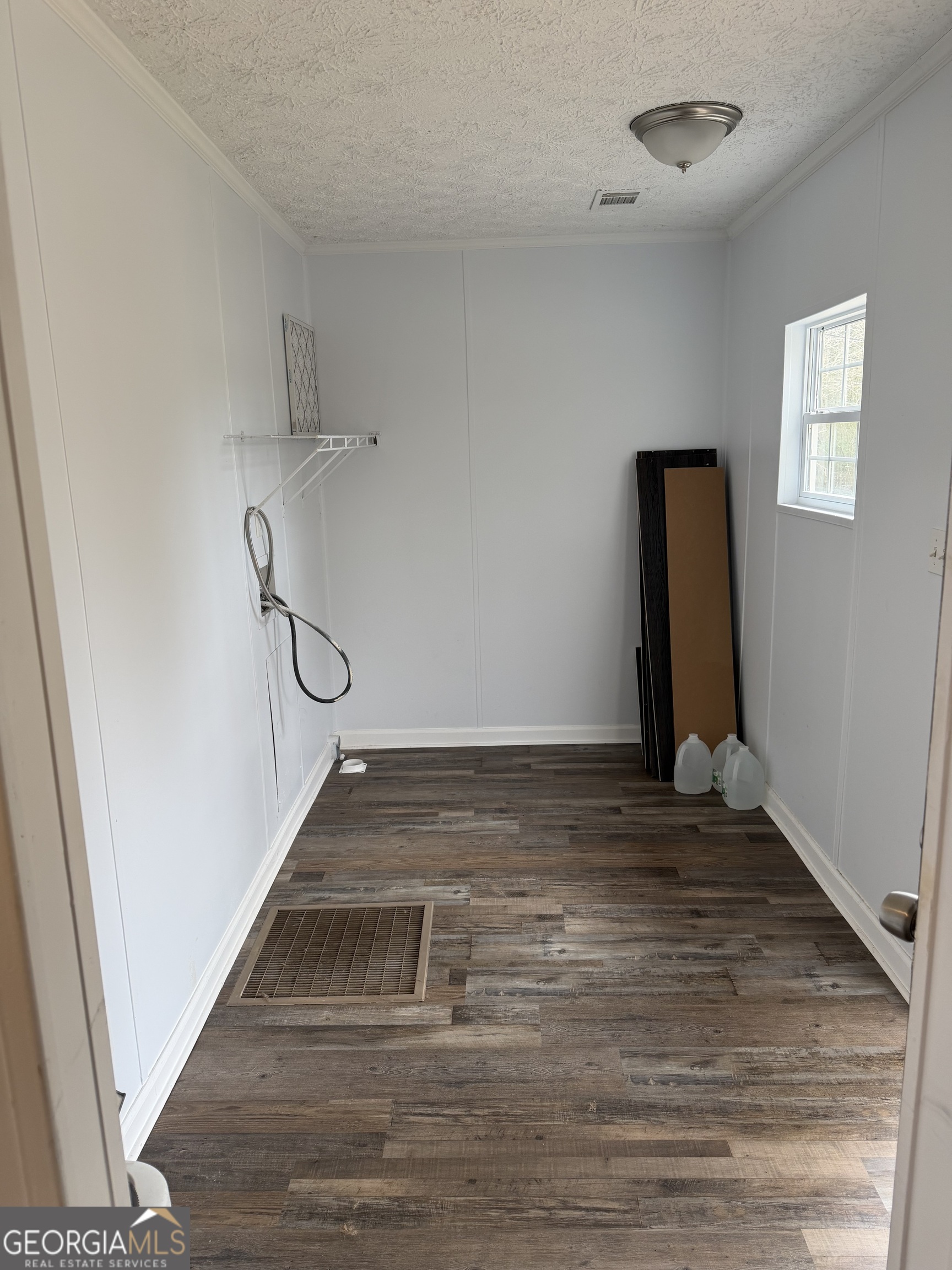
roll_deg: +1.6
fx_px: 880
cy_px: 635
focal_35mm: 24
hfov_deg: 56.8
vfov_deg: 71.6
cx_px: 476
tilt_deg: -11.6
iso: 125
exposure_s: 1/120
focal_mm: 6.76
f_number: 1.78
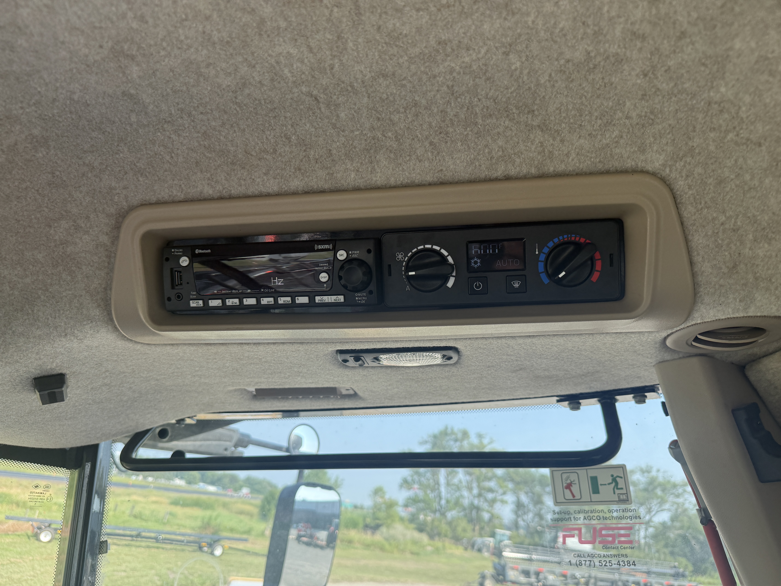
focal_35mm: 24
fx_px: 541
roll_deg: -10.4
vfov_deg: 56.8
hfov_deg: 71.6
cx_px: 390
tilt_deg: +21.8
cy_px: 293
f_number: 1.78
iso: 100
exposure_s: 1/868
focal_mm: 6.76
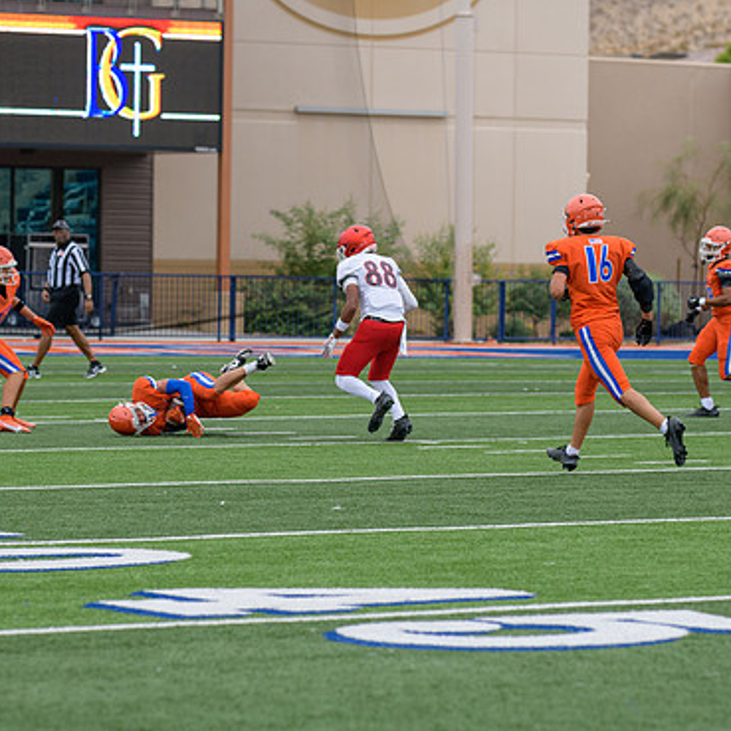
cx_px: 404
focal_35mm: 194
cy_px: 350
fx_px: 4635
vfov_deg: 9.0
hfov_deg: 9.0
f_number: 3.5
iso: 360
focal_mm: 145
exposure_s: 1/800
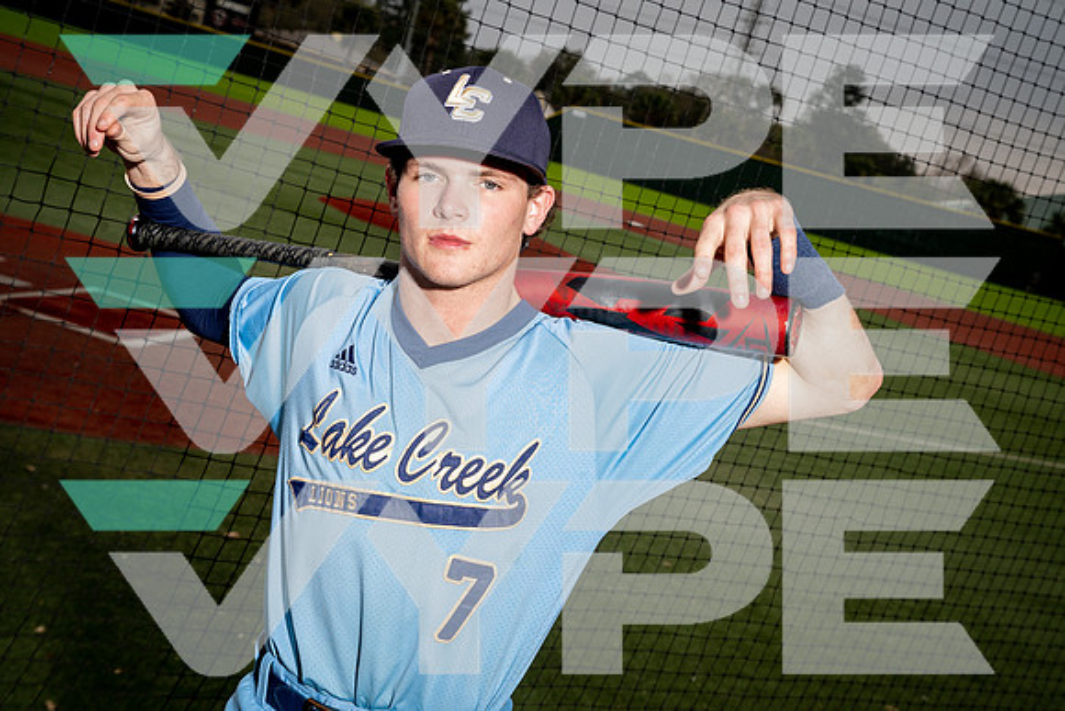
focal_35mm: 57
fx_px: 1687
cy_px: 356
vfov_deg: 23.8
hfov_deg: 35.0
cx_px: 532
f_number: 8
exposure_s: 1/250
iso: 320
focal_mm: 57
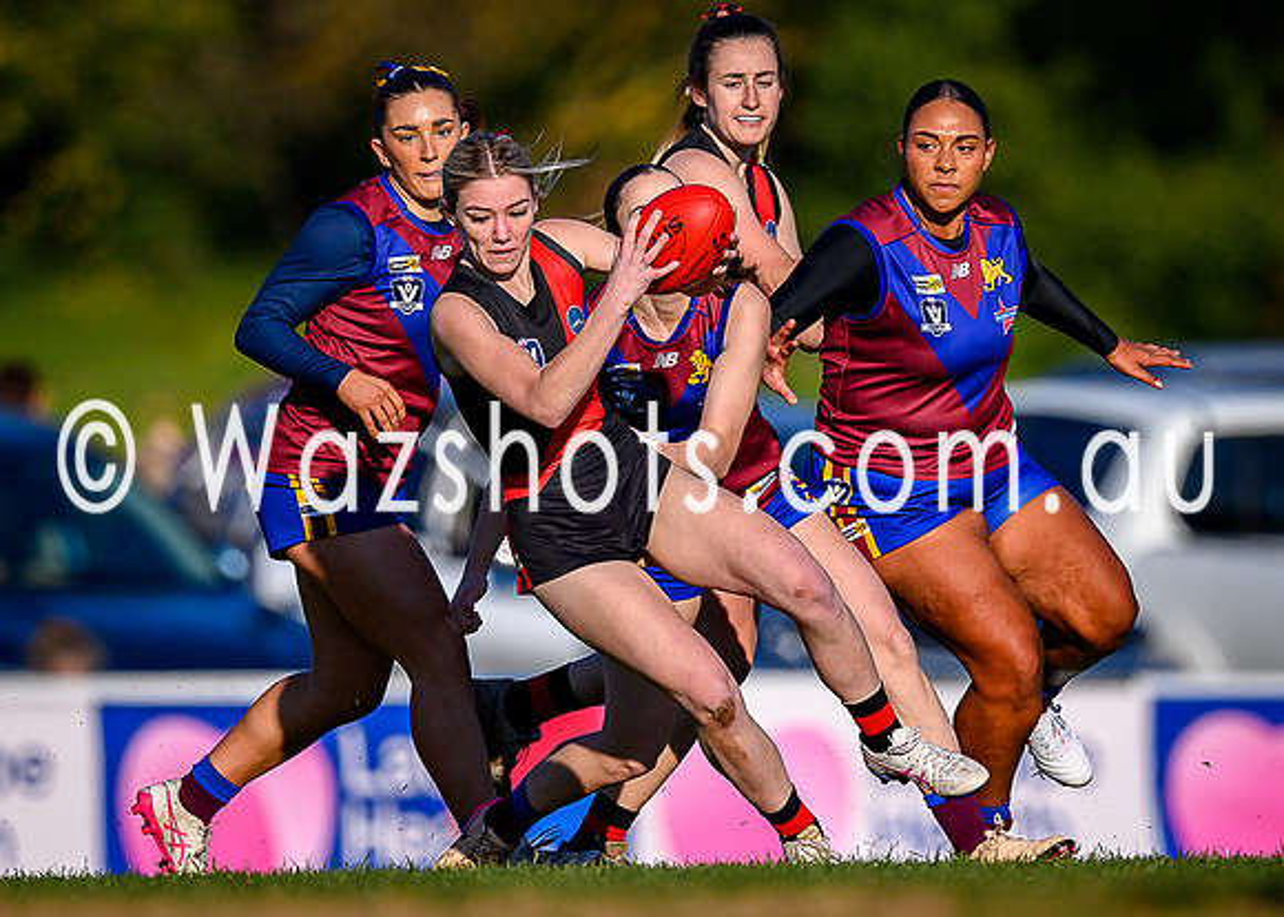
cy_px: 365
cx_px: 718
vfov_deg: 1.3
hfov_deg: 1.8
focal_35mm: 1126
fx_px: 41061
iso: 125
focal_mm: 500
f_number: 4
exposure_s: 1/2000
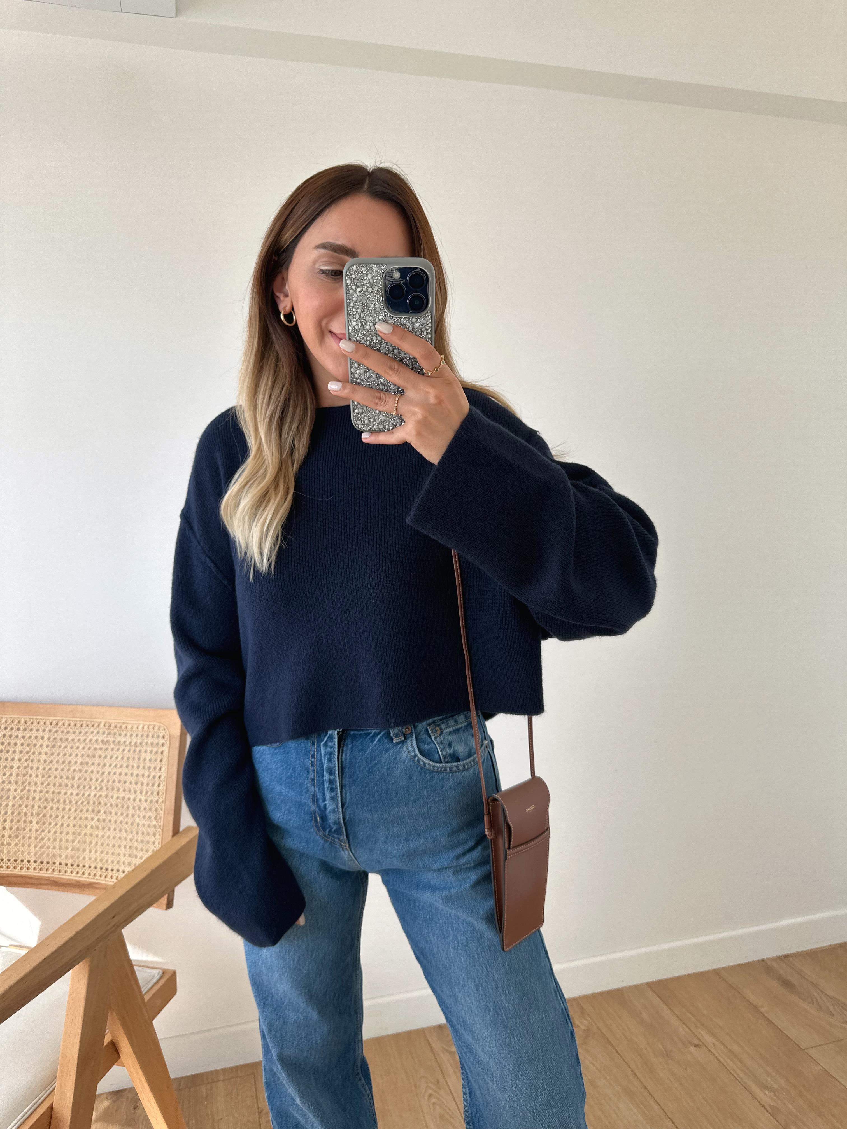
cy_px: 564
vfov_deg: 71.6
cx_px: 424
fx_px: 783
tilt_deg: -30.6
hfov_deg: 56.8
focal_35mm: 24
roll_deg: +2.0
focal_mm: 6.86
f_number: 1.78
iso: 64
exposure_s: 1/173
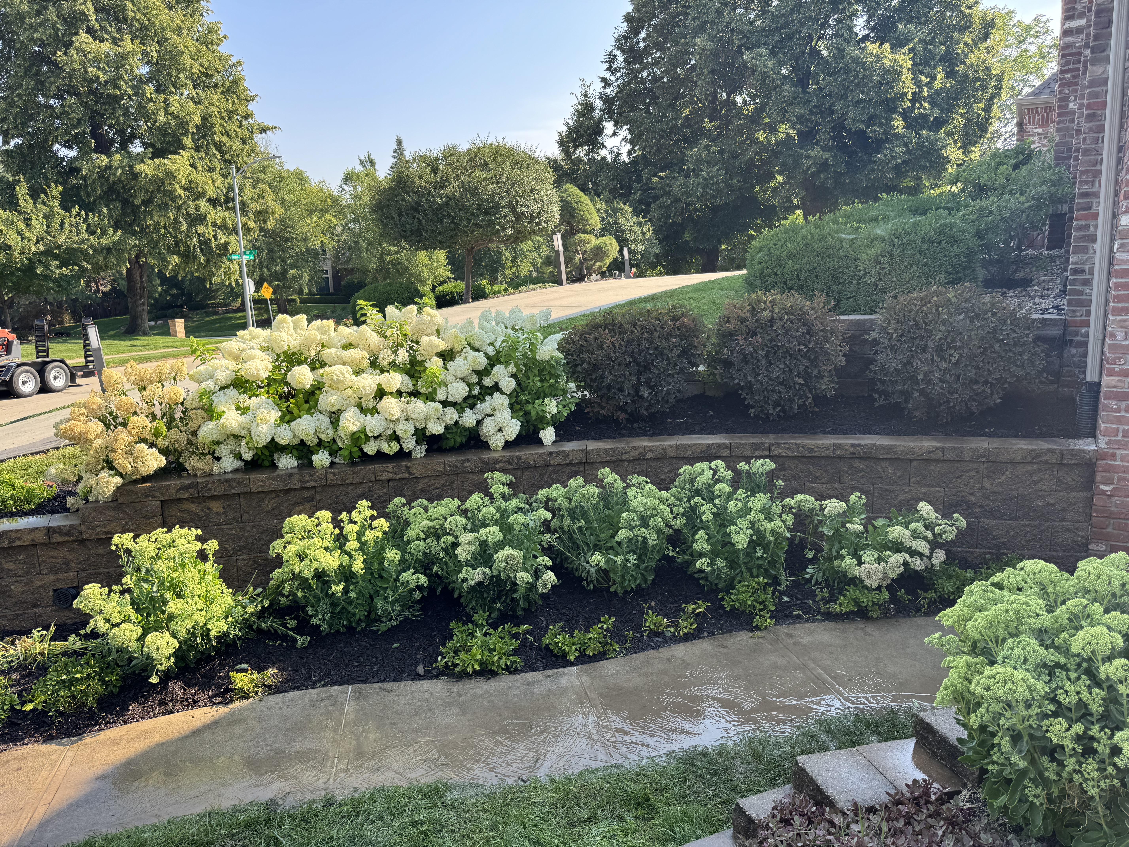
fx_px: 783
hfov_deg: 71.6
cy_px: 424
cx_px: 564
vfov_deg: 56.8
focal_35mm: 24
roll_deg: +1.7
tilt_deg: -11.3
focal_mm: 6.76
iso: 80
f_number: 1.78
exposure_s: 1/864
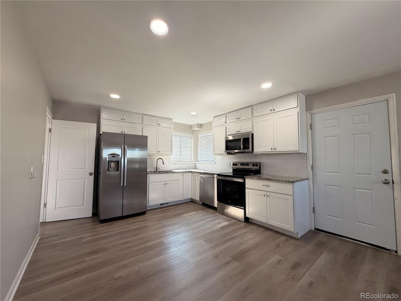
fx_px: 162
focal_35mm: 14
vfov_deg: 85.7
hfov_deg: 102.1
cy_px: 150
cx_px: 200
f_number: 2.2
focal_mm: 2.22
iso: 160
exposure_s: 1/120
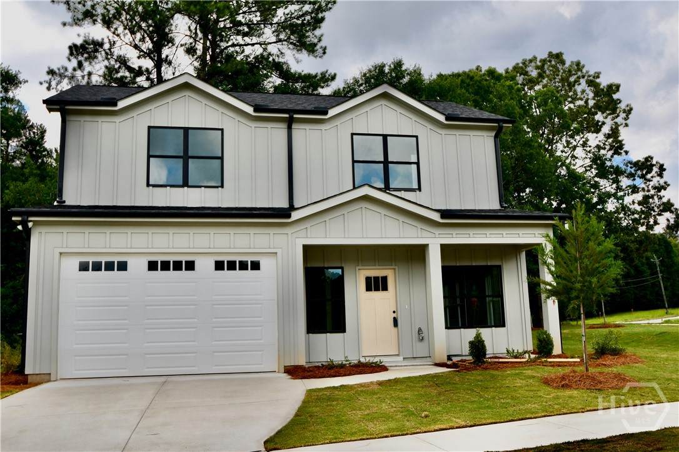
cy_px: 226
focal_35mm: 30
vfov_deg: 43.6
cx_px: 340
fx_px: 566
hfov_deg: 62.0
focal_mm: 20
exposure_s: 1/250
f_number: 8
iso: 125
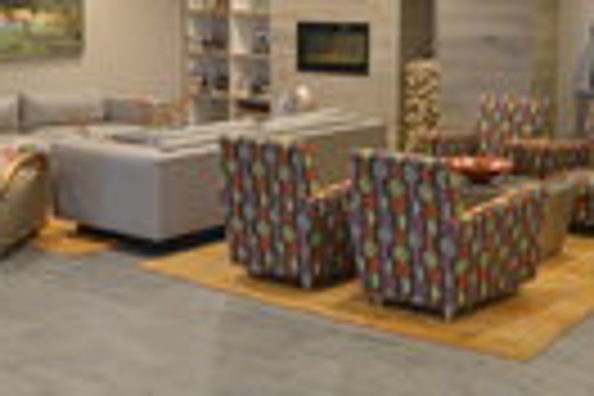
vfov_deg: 23.2
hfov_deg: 34.4
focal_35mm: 58
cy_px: 108
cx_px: 333
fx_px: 957
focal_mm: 20
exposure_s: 1/50
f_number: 3.5
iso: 640
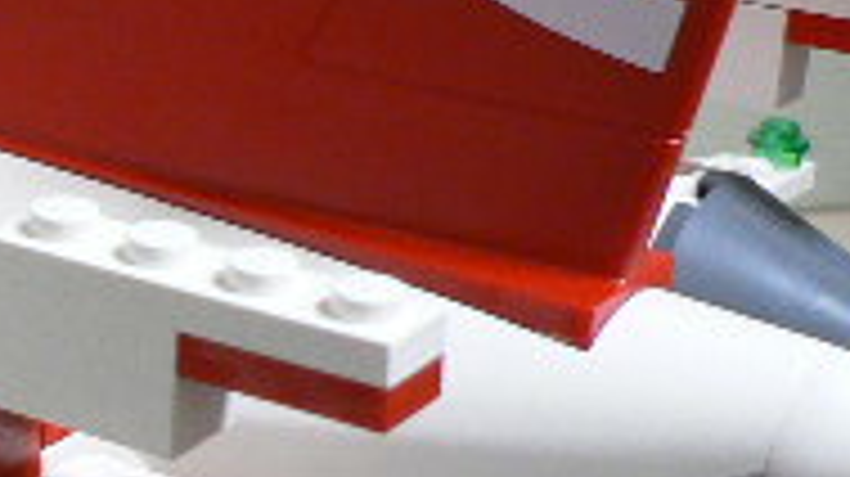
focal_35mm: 133
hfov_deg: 15.2
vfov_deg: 9.1
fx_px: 2996
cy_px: 266
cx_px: -333
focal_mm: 6
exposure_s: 1/15
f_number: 2.8
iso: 200
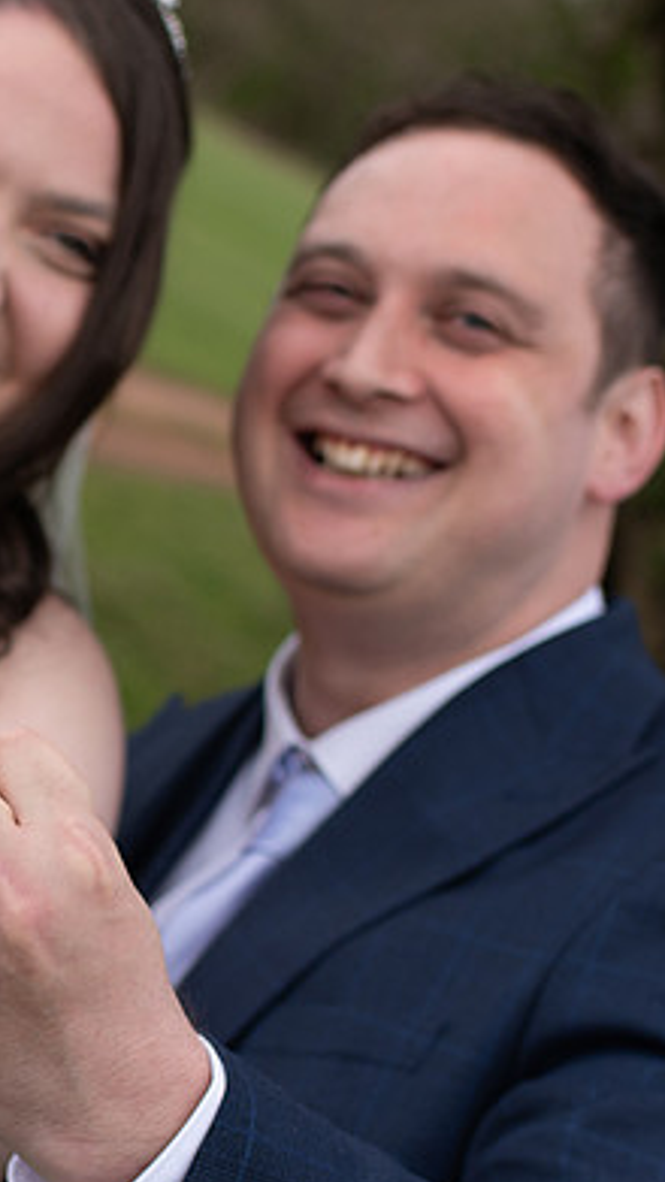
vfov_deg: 17.6
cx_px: -90
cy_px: 852
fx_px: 3792
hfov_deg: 9.9
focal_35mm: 121
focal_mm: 35
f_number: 2.8
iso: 100
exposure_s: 1/500
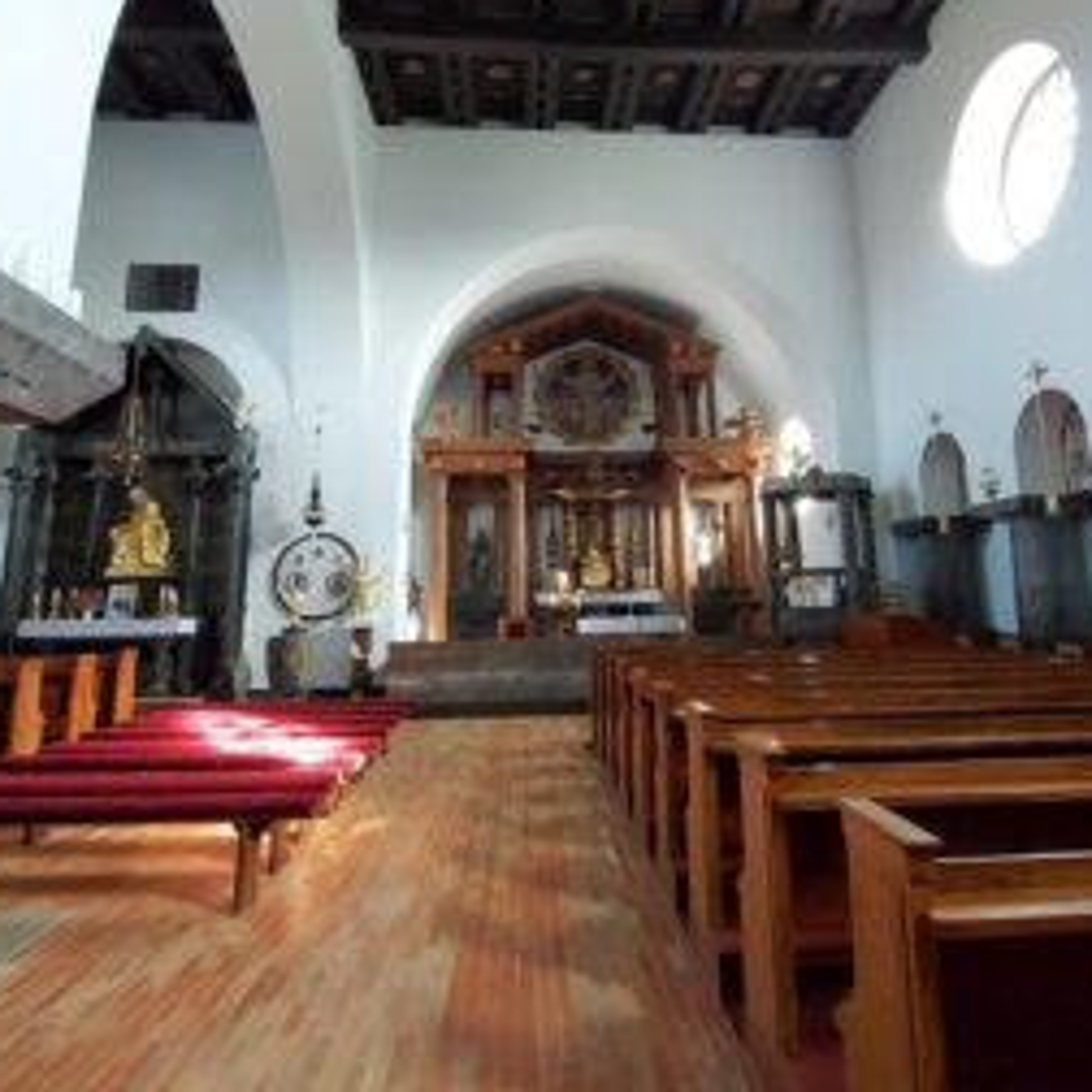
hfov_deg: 72.0
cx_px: 589
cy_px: 418
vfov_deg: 71.1
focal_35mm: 21
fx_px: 749
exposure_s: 1/50
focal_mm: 1.74
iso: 250
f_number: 2.2
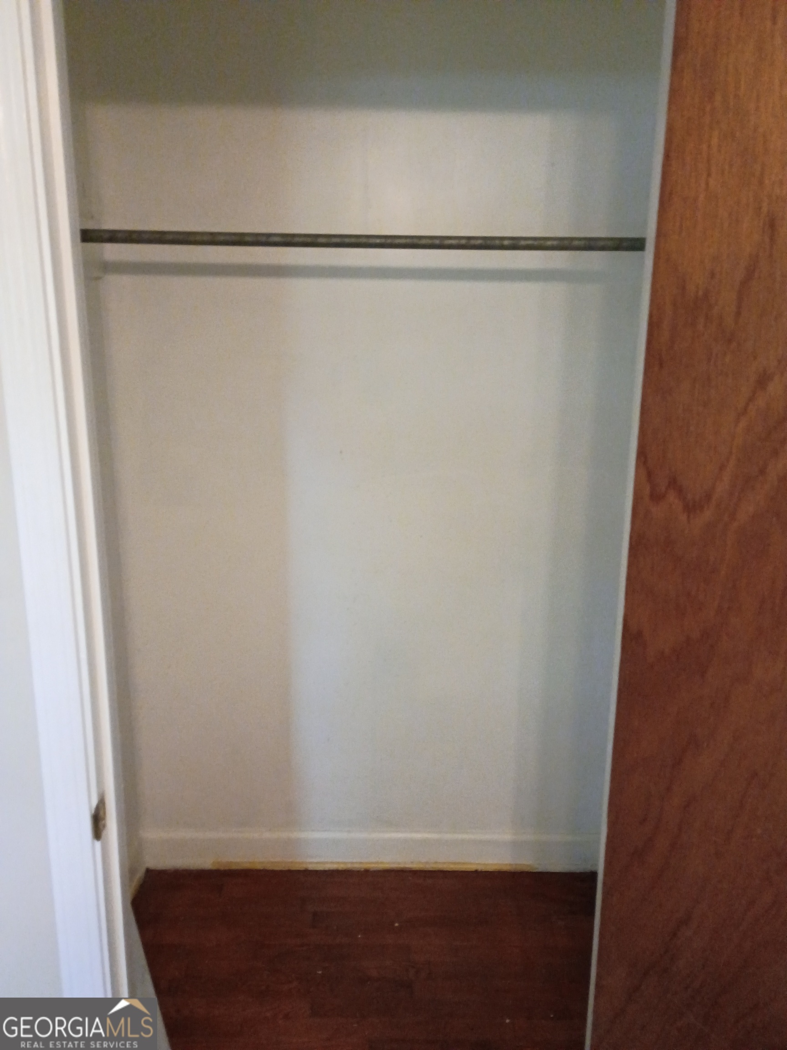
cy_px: 525
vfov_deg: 61.7
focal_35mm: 29
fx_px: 879
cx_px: 394
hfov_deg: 48.2
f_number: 1.8
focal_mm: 4.27
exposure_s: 1/24
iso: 1568
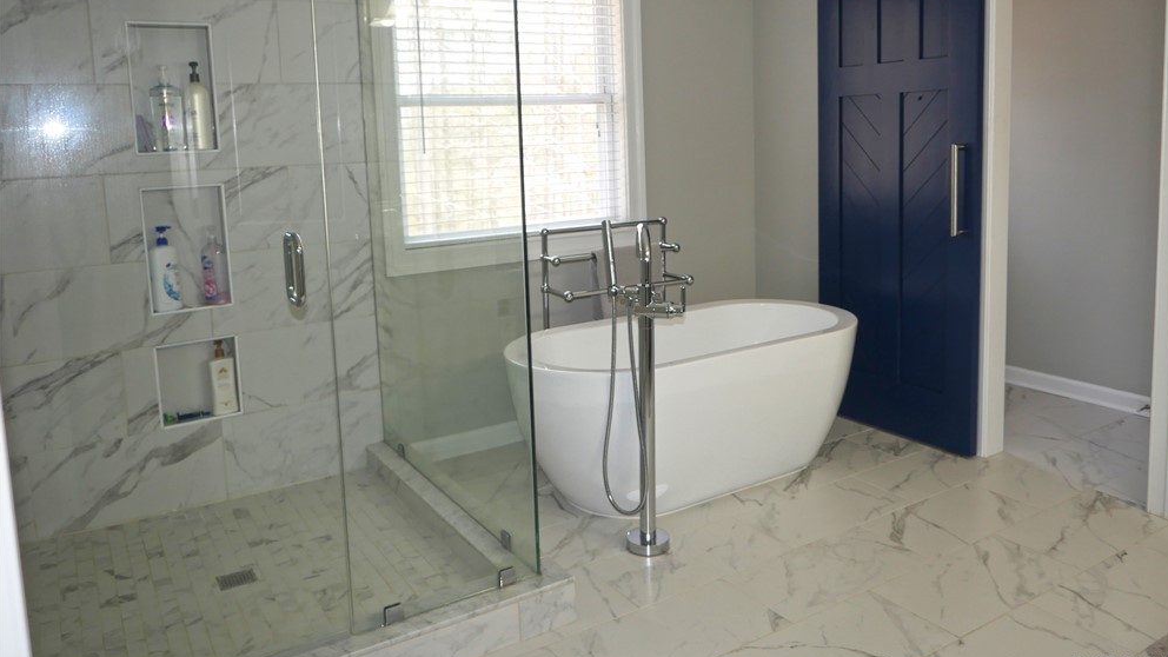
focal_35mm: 27
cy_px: 235
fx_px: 836
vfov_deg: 42.5
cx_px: 600
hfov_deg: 69.8
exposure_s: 1/125
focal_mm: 12
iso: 200
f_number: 2.2
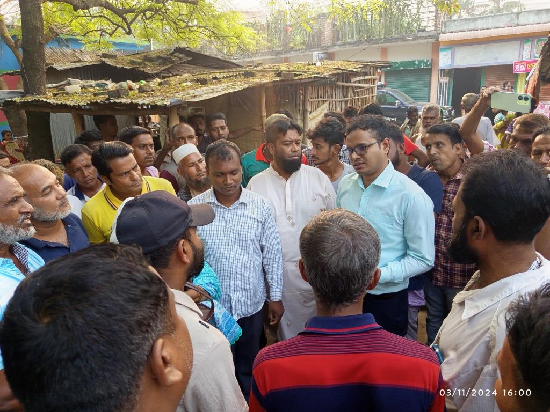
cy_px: 206
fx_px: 381
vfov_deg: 56.8
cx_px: 275
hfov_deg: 71.6
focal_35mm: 24
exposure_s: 1/100
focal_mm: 5.24
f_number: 1.7
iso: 178
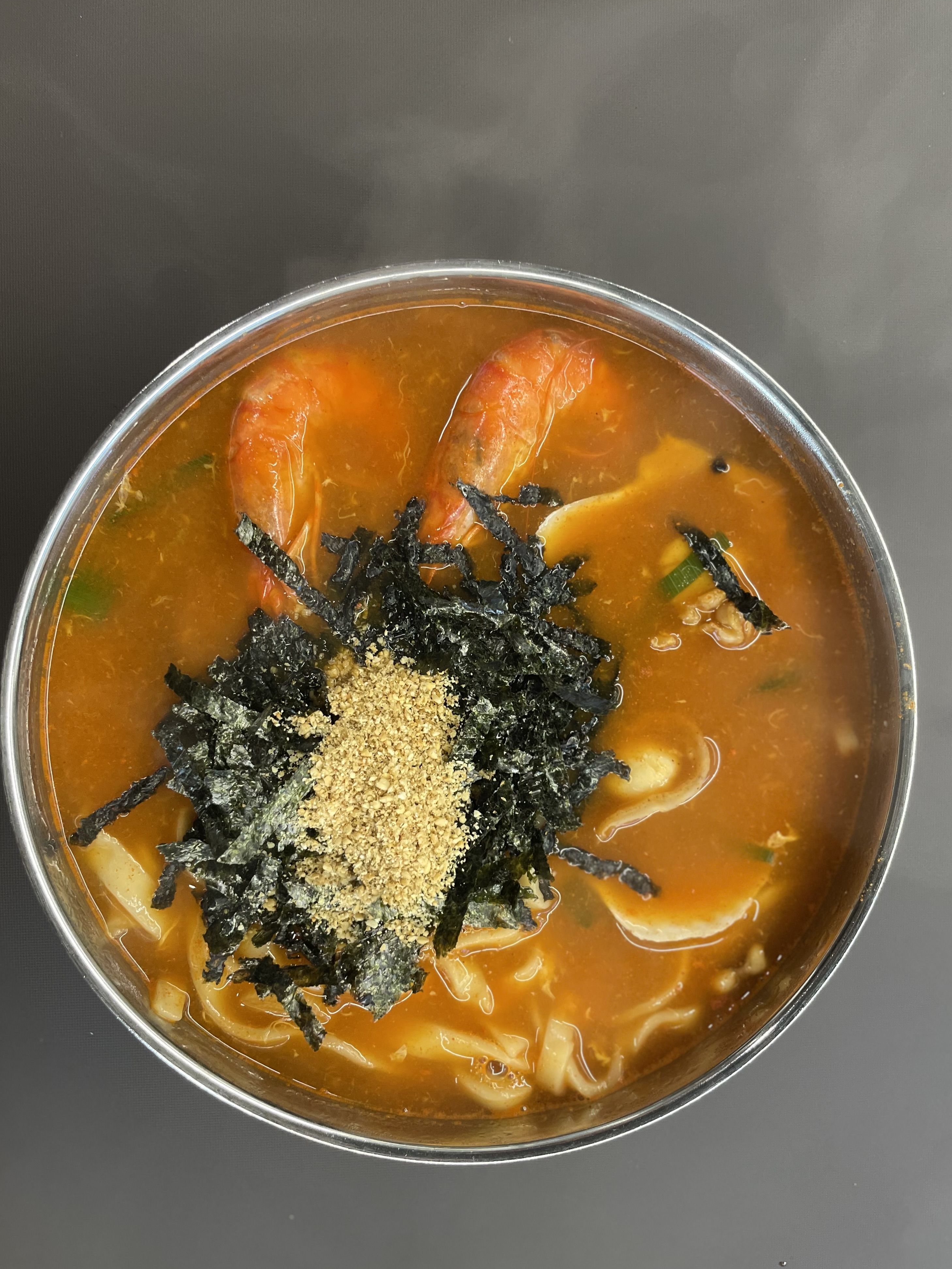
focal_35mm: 27
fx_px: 990
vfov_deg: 65.3
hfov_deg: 51.3
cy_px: 650
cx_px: 463
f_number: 1.6
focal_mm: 4.2
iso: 160
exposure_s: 1/60
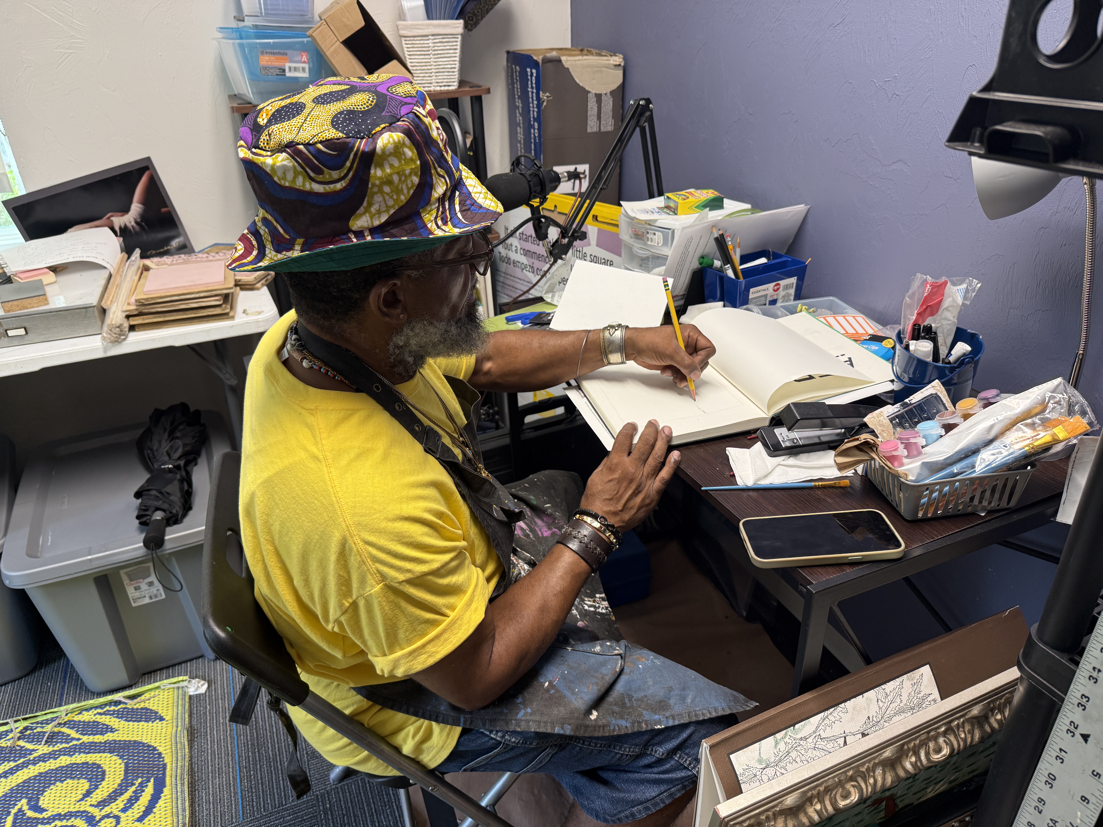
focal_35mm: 24
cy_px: 414
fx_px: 765
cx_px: 552
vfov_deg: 56.8
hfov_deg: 71.6
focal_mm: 6.76
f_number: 1.78
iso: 125
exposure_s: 1/60
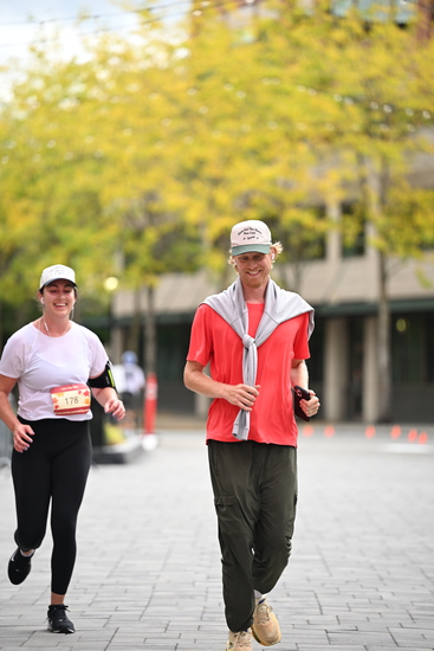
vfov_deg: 12.8
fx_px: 2891
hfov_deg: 8.6
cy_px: 326
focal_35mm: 160
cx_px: 217
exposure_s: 1/2000
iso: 640
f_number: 2.8
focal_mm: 160
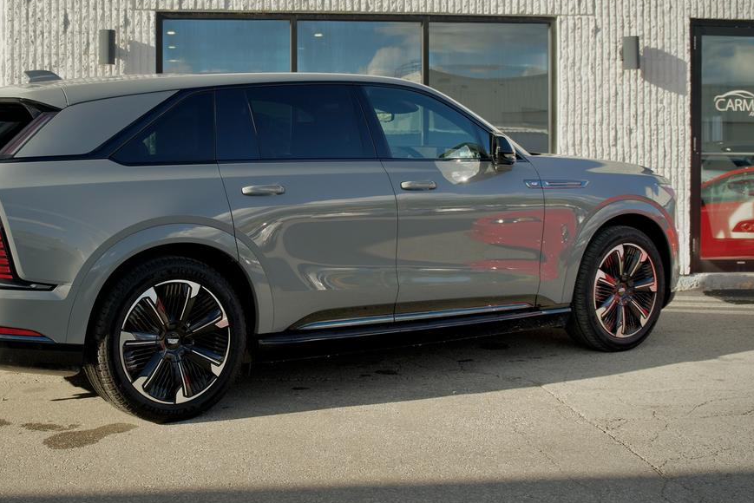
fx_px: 1110
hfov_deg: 37.2
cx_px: 276
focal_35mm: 53
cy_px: 205
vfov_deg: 25.5
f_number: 2.8
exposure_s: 1/50
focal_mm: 24
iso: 250
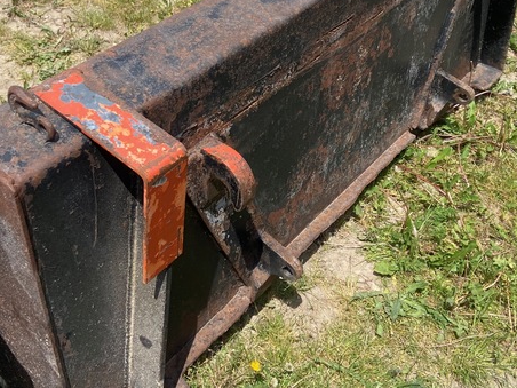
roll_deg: -5.2
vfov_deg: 30.9
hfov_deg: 41.2
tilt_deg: -40.7
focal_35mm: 46
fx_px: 687
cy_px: 90
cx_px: 254
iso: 32
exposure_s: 1/2513
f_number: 1.8
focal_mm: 4.25
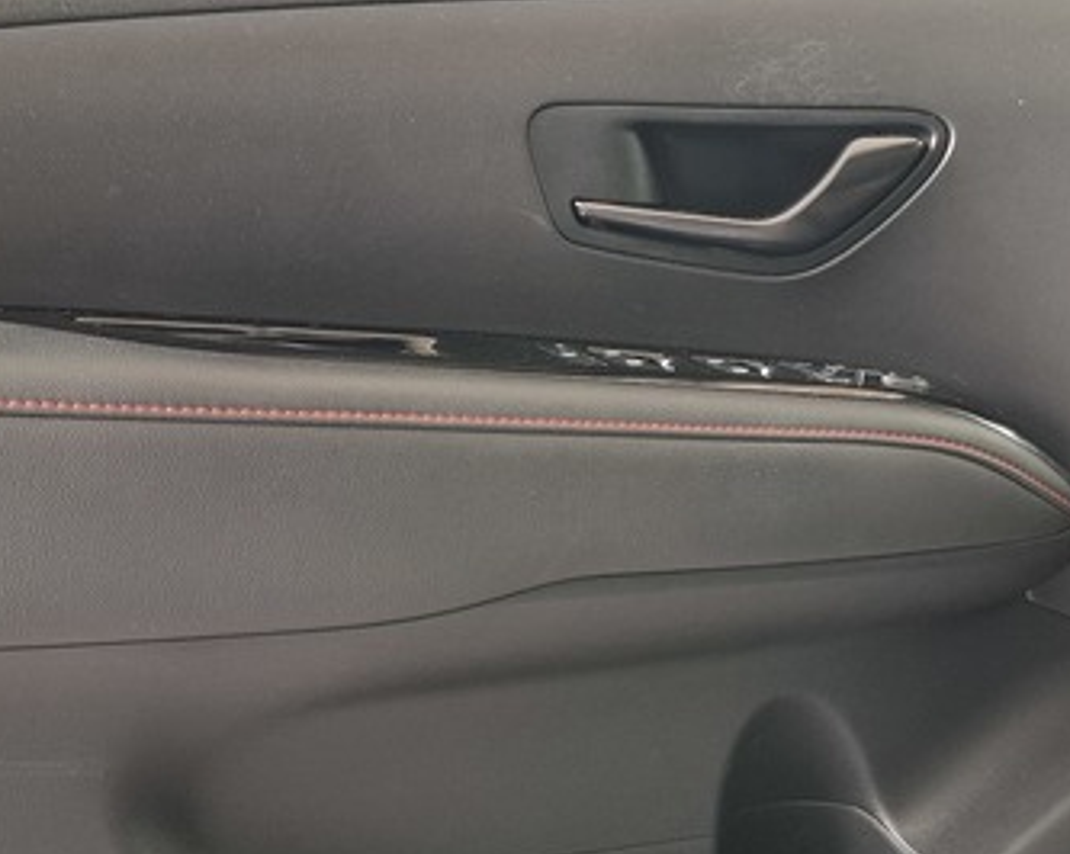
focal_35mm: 54
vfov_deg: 28.0
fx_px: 1709
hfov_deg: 34.8
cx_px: 572
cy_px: 546
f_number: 1.8
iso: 250
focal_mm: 5.54
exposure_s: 1/33
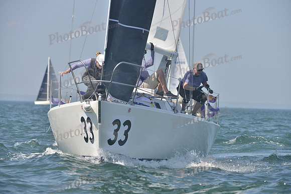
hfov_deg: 10.3
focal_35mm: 200
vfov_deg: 6.9
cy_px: 97
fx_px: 1617
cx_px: 146
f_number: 6.3
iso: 280
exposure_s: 1/1000
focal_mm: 200
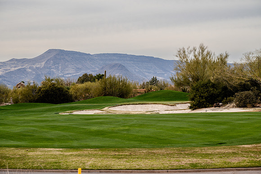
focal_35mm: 150
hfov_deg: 13.7
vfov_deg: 9.2
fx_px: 1088
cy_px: 87
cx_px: 130
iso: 400
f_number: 9
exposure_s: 1/320
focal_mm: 150
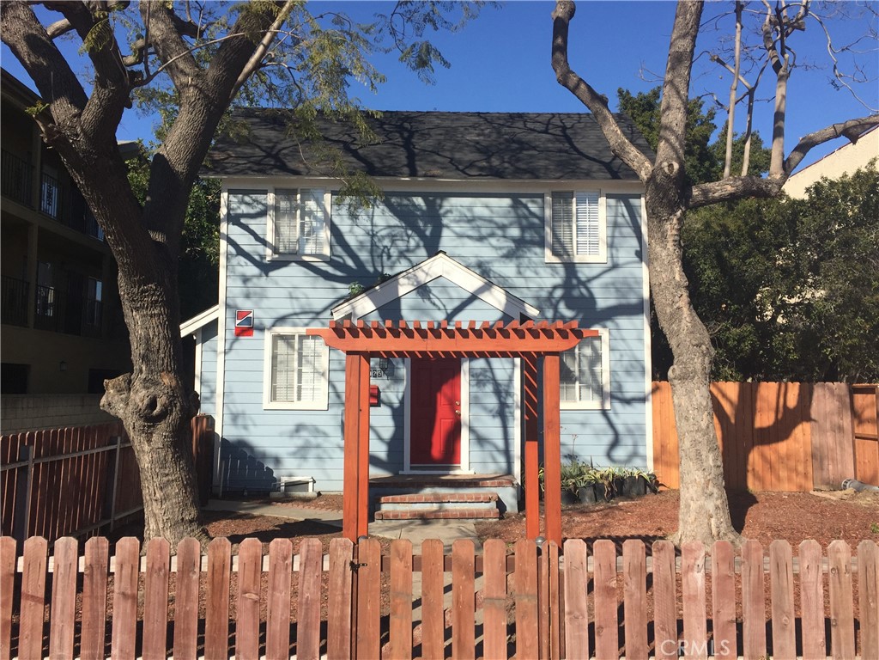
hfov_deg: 61.7
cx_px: 440
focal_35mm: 29
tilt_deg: +4.3
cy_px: 330
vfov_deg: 48.2
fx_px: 736
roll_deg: -1.0
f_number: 2.2
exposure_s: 1/2326
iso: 32
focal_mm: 4.15
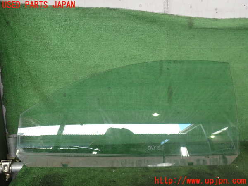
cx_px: 124
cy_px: 93
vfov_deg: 46.8
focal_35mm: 30
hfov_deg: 60.0
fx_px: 215
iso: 200
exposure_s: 1/60
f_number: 2.3
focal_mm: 5.4
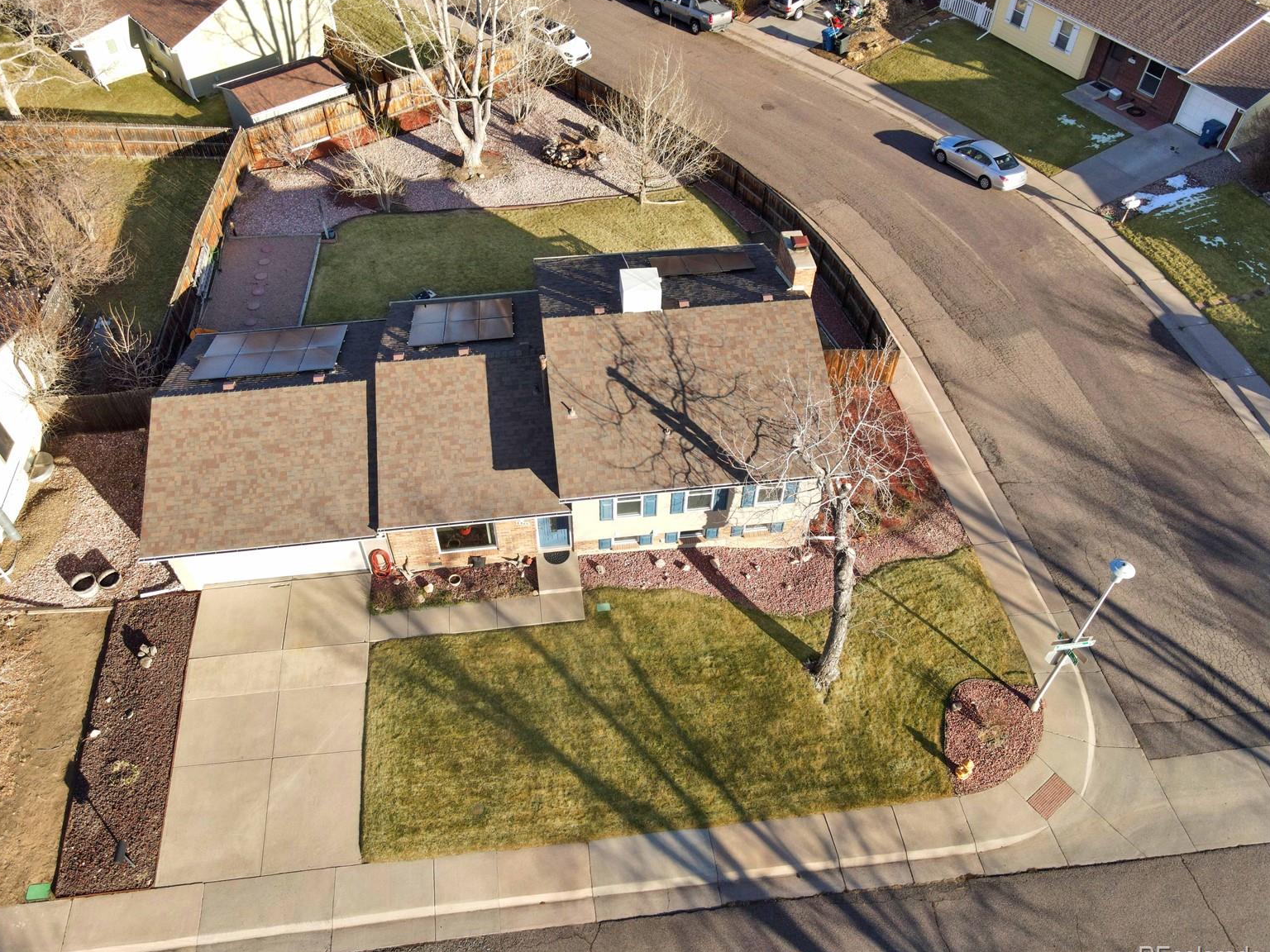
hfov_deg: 69.4
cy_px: 477
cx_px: 611
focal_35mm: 25
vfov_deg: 54.9
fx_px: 917
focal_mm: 4.5
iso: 100
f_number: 2.8
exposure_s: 1/320
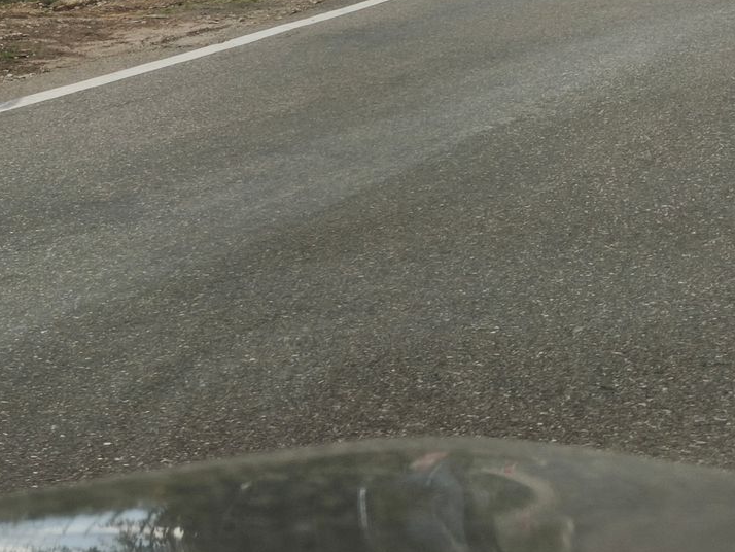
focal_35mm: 140
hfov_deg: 14.0
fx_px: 2974
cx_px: 102
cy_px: 1
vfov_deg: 10.5
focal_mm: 7.1
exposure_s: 1/201
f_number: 1.9
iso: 50
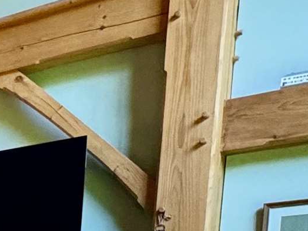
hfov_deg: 17.1
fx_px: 730
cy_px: 421
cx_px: -317
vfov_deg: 15.4
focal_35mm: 82
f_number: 2.2
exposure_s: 1/120
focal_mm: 2.22
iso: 320
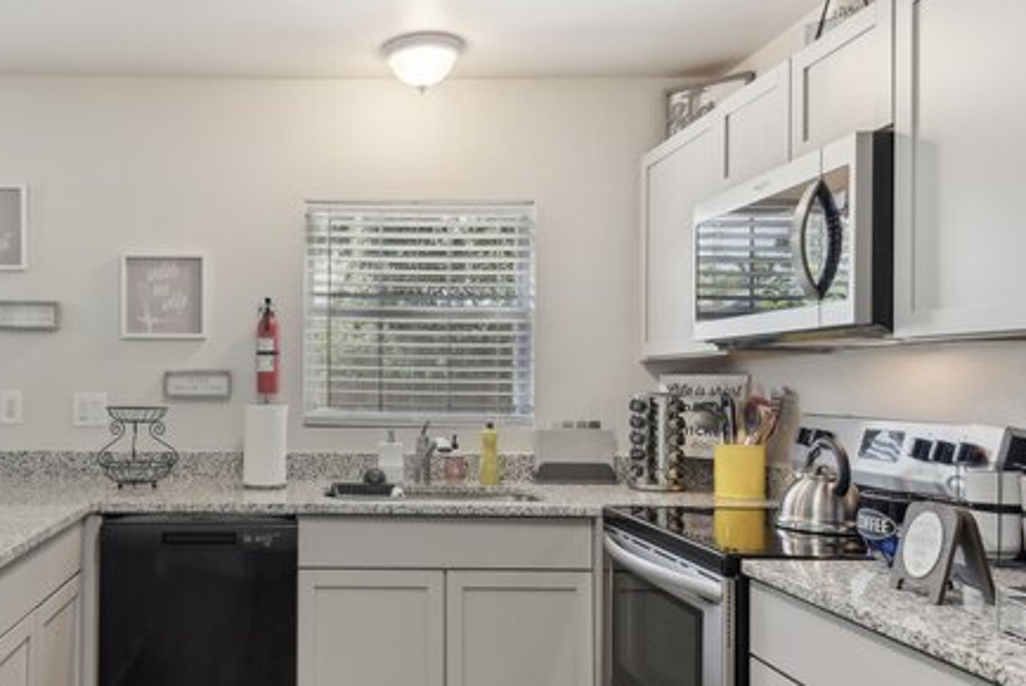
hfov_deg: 63.0
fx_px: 799
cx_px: 307
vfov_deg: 46.4
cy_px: 384
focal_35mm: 28
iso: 1800
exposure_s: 1/20
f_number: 8
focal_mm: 19
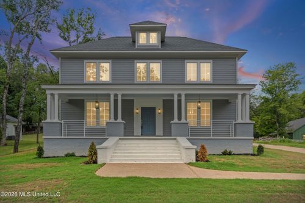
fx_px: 169
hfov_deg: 84.0
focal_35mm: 20
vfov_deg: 61.9
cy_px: 102
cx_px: 152
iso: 1000
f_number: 8
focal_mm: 20
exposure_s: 1/350
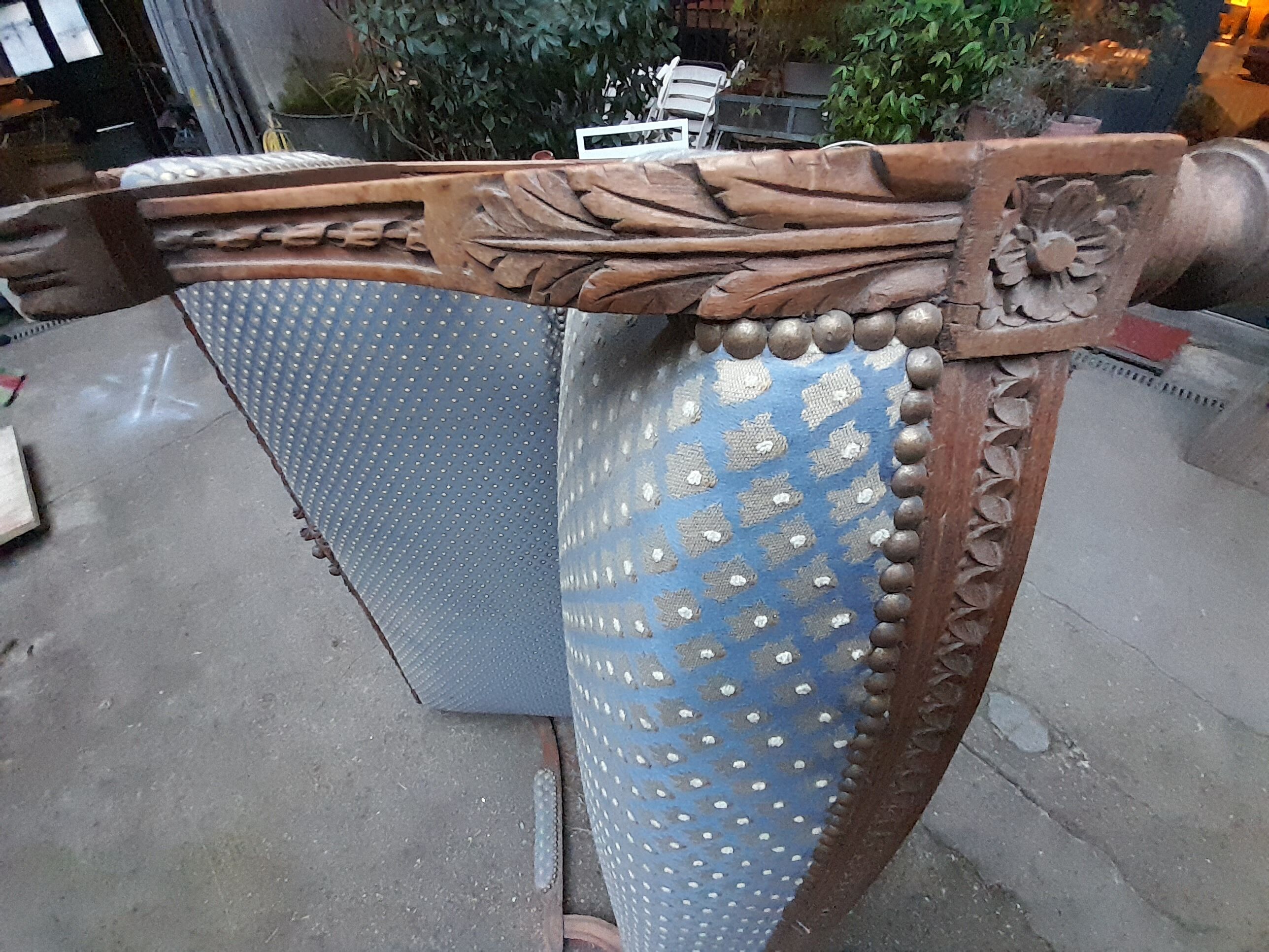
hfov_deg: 106.2
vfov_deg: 89.9
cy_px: 476
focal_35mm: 13
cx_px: 634
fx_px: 477
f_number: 2.2
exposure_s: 1/25
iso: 500
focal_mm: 1.13
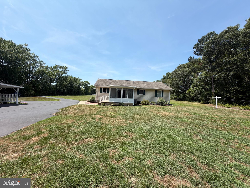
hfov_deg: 102.1
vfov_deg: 85.7
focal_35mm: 14
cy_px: 94
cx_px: 125
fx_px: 101
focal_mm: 2.22
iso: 20
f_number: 2.2
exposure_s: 1/770
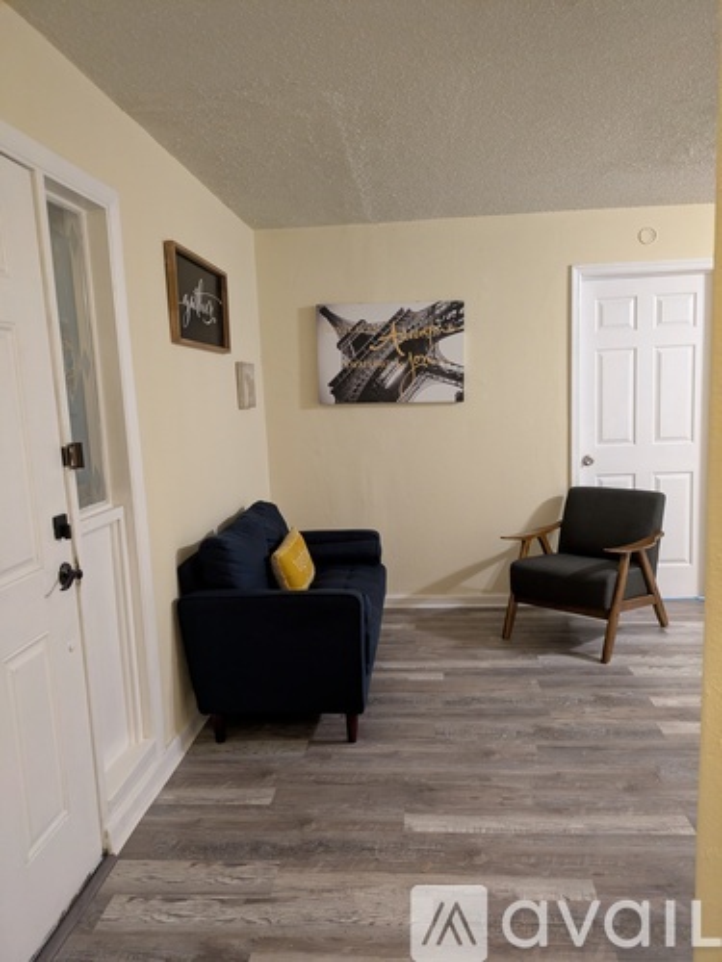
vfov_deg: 69.4
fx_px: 695
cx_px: 361
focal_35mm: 25
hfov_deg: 54.9
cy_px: 481
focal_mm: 5.43
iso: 757
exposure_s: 1/24
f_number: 1.89
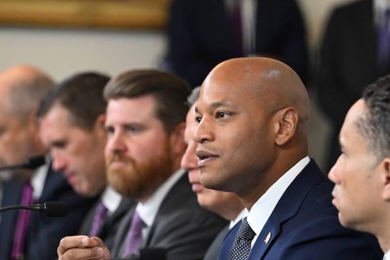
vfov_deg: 4.7
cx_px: 229
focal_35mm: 295
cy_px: 224
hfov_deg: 7.0
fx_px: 3196
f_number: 3.5
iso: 2500
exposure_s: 1/200
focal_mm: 155
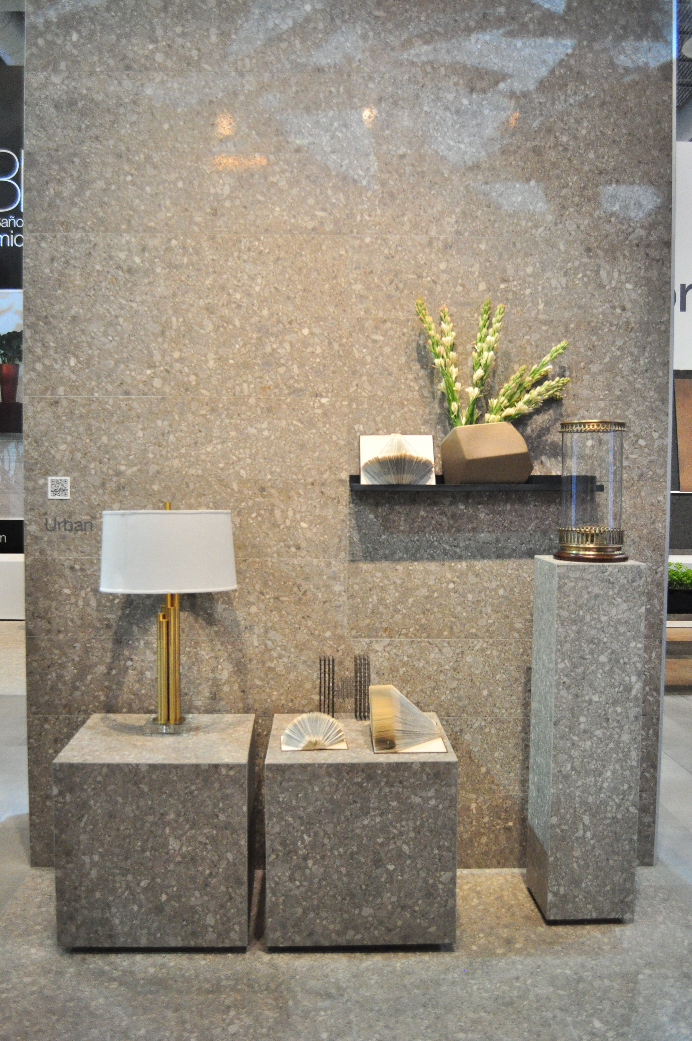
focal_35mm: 33
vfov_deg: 57.3
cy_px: 520
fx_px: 954
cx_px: 346
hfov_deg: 39.9
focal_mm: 22
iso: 2000
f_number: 3.8
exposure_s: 1/160
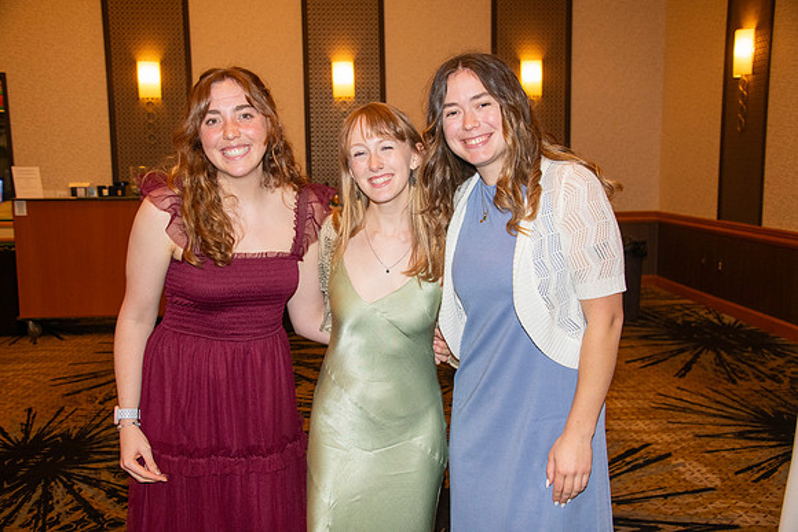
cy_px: 266
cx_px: 399
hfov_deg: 46.4
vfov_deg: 31.9
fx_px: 931
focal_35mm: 42
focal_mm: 42
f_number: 5.6
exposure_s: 1/60
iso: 2000
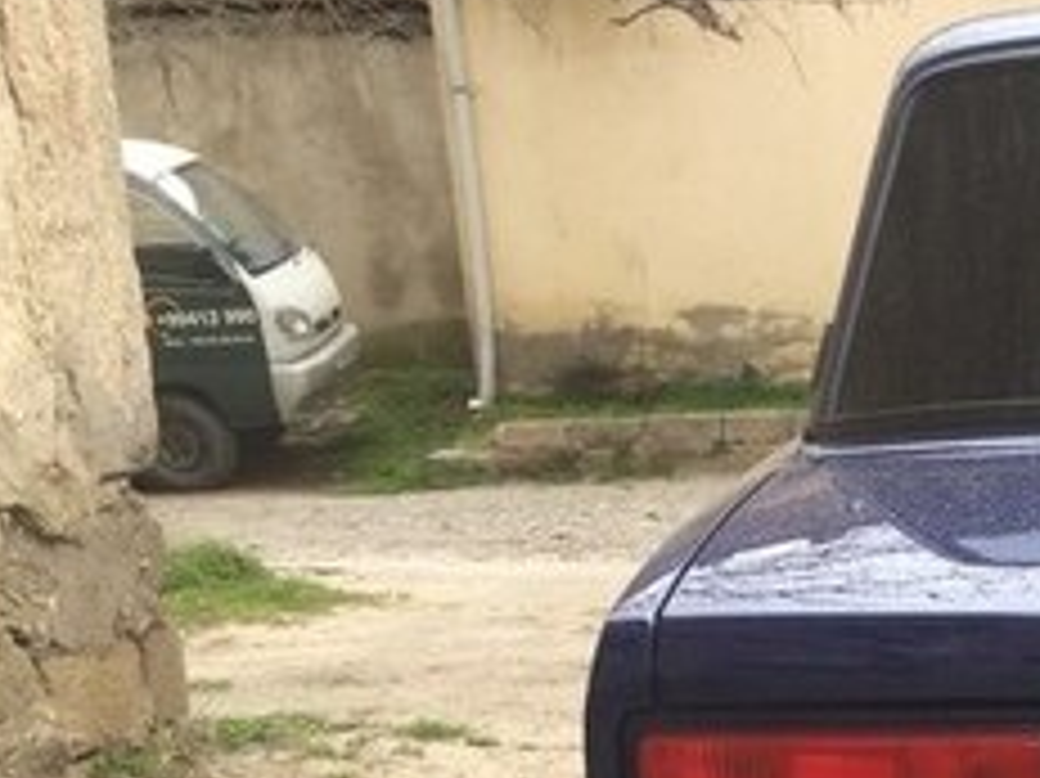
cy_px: 969
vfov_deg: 16.9
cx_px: 1283
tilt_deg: -15.8
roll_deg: +3.0
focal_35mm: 83
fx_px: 2492
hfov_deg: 21.7
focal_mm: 4.15
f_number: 2.2
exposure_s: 1/733
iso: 32
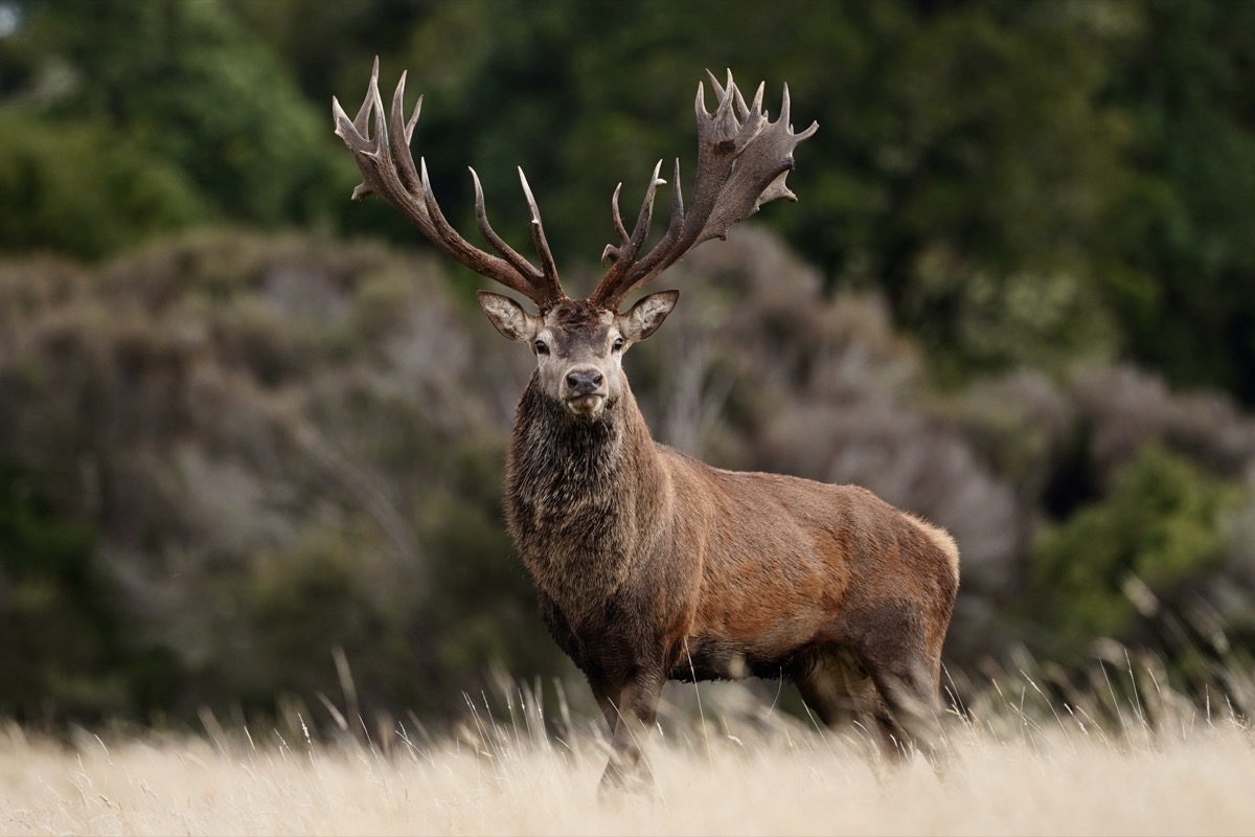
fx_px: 19033
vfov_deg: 2.5
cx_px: 628
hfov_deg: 3.8
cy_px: 418
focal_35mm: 546
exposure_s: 1/500
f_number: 5.6
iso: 500
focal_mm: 546
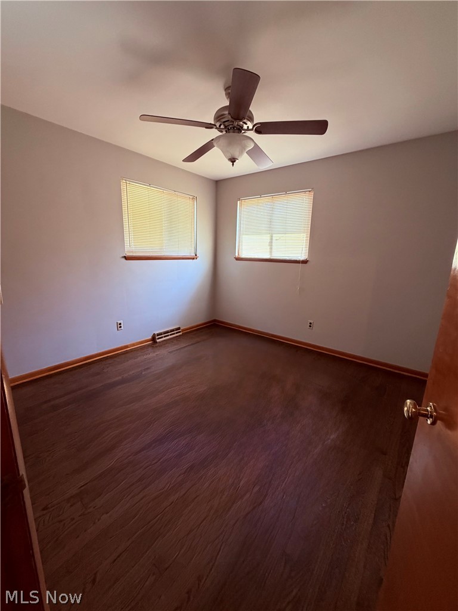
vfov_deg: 102.1
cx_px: 229
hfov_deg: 85.7
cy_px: 306
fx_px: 247
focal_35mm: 14
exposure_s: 1/60
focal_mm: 2.22
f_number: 2.2
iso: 250
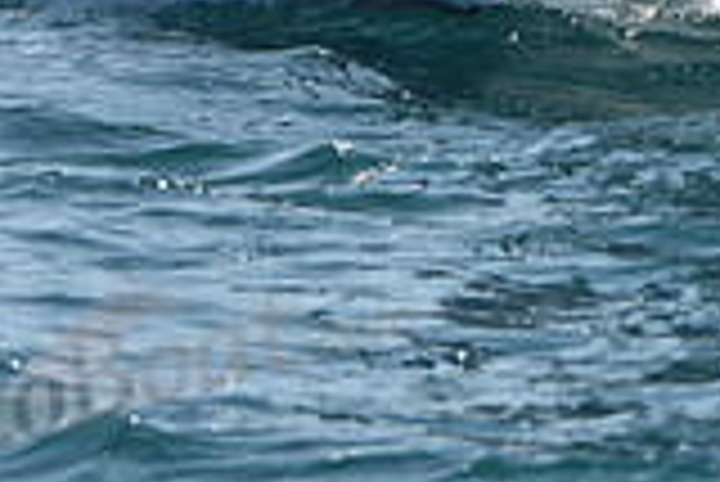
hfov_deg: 3.9
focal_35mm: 526
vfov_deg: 2.6
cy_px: -372
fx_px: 10529
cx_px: 652
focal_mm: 145
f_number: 7.1
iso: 250
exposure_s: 1/1600
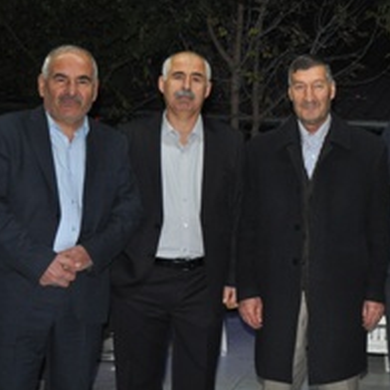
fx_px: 892
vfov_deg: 24.6
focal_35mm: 70
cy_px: 161
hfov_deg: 23.5
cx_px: 398
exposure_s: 1/60
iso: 800
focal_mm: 24
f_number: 3.8
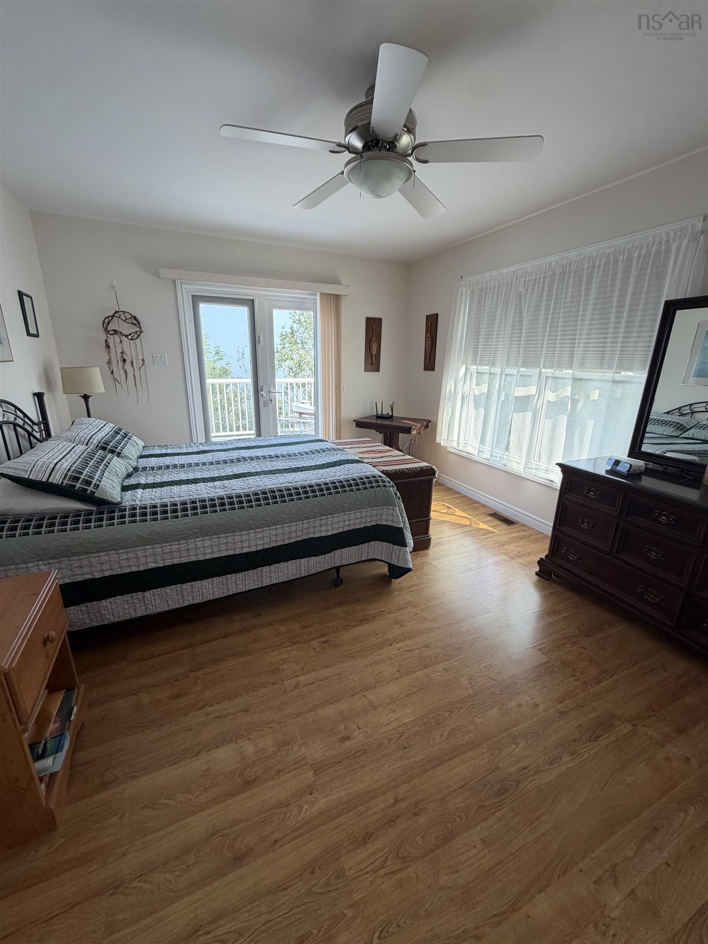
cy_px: 472
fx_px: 382
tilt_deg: -16.0
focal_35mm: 14
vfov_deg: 102.1
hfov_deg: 85.7
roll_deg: -1.8
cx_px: 354
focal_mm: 2.22
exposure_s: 1/121
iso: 100
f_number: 2.2
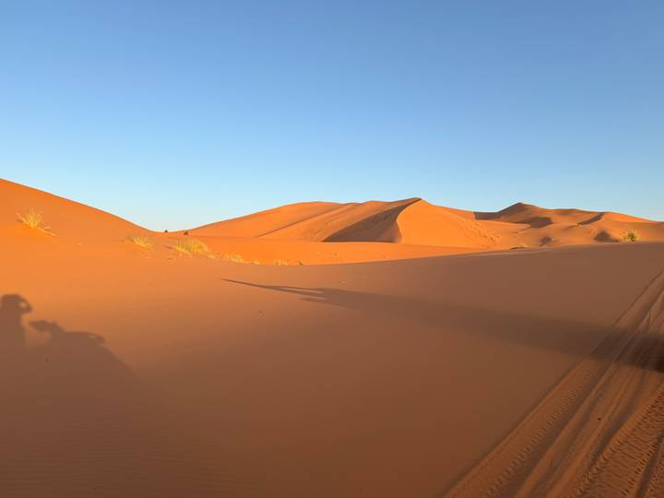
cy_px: 249
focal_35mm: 24
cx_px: 332
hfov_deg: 71.6
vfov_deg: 56.8
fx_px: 460
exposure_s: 1/1949
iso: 80
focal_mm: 6.76
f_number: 1.78
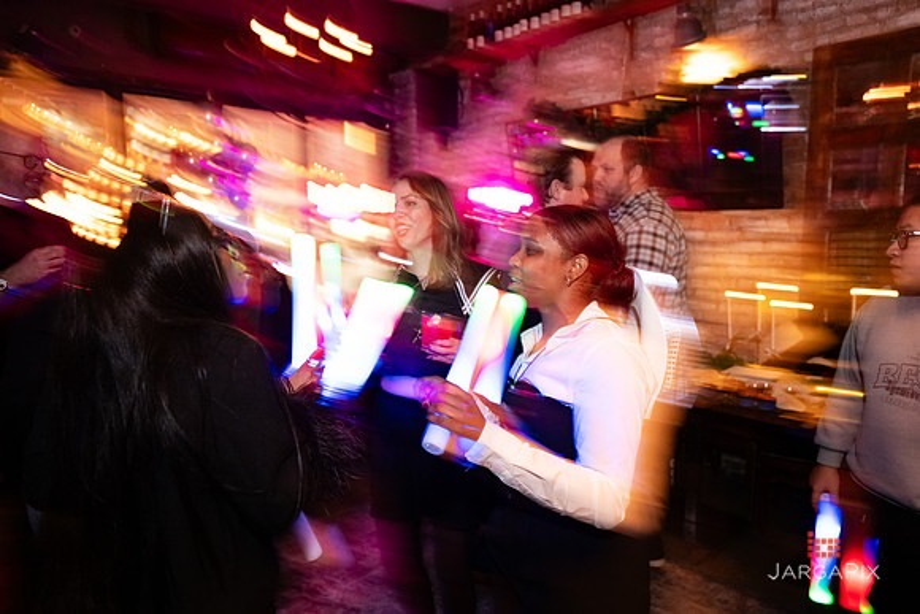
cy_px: 307
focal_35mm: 24
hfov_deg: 73.5
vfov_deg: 52.9
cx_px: 460
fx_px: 616
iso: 3200
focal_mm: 24
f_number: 2.8
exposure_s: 1/25
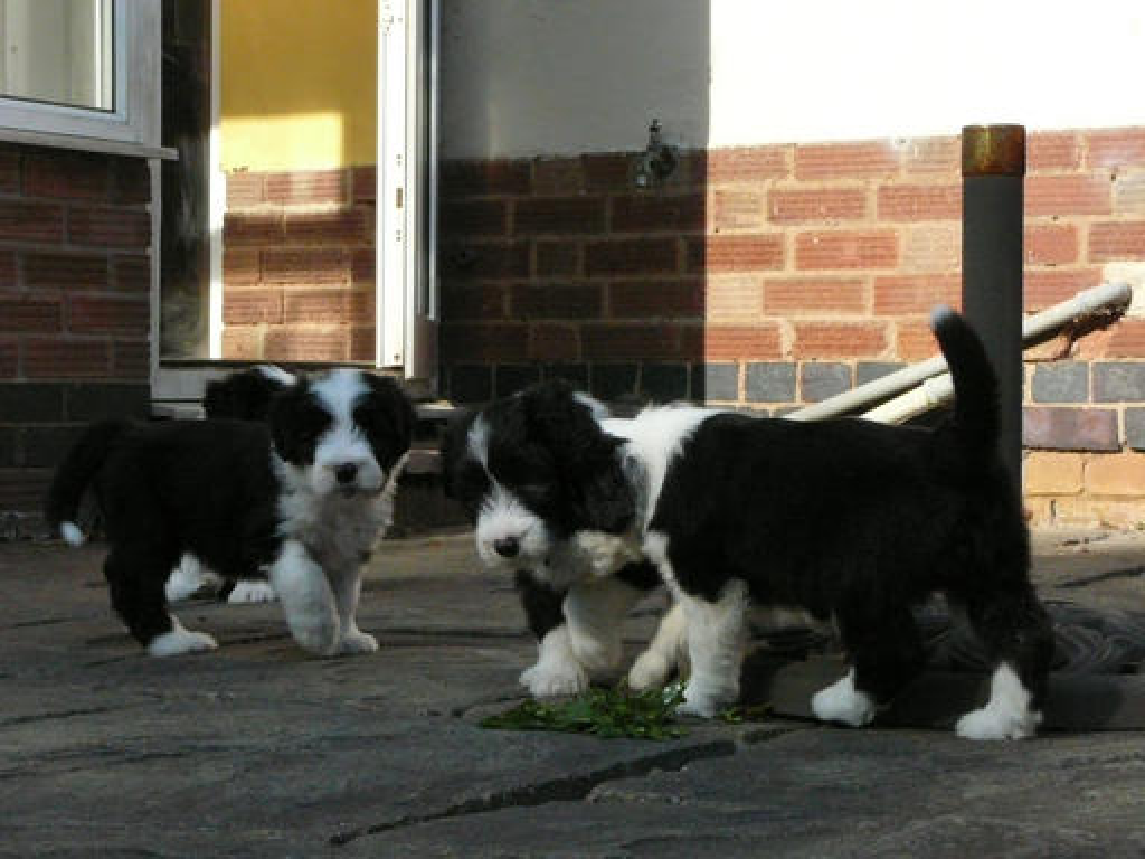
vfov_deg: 18.0
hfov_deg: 23.8
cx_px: 572
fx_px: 2712
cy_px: 430
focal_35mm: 82
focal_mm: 12.2
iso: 400
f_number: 6.3
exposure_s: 1/800
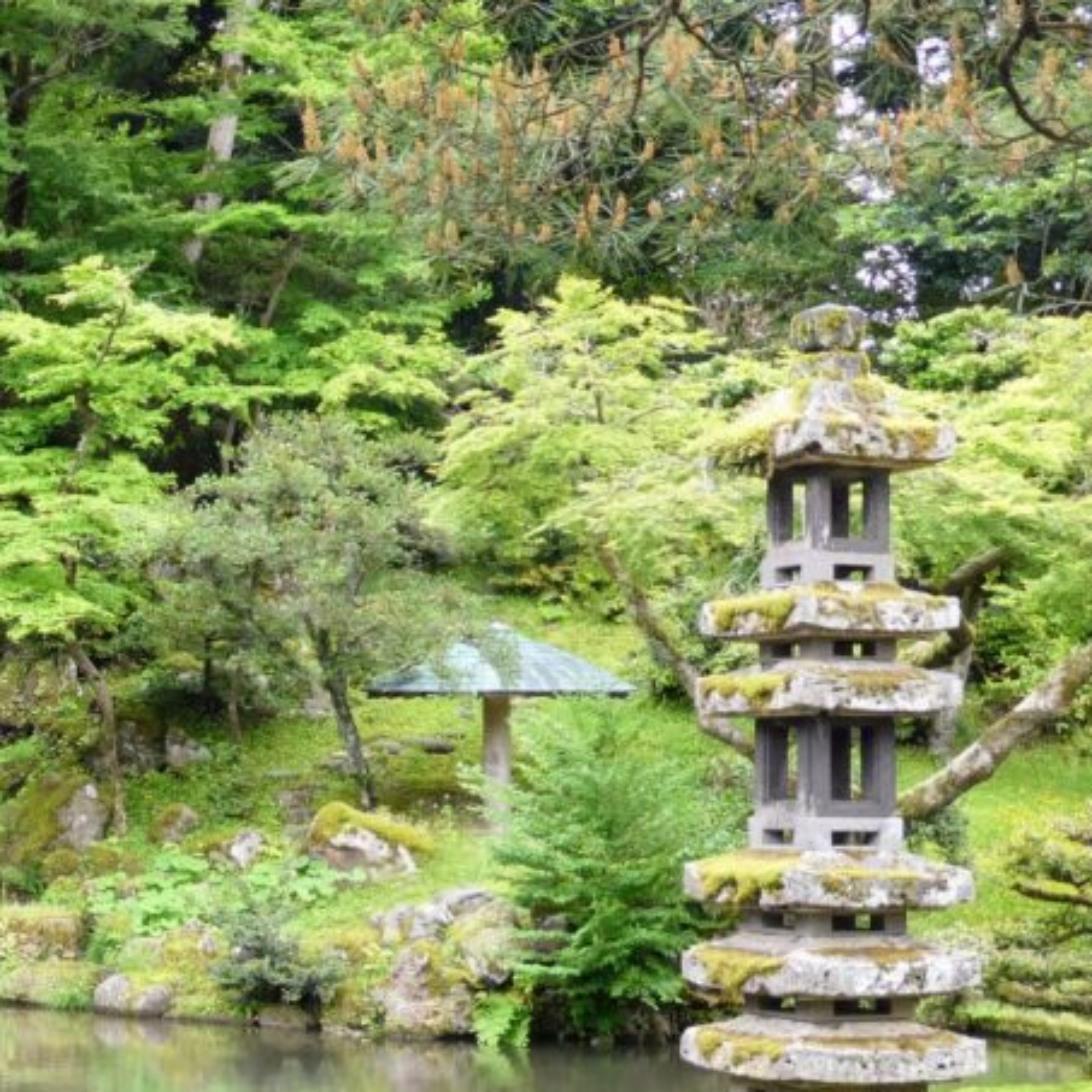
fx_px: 2498
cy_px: 726
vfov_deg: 24.5
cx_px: -125
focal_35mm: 70
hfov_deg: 23.1
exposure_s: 1/80
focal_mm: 6.3
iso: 200
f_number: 3.7
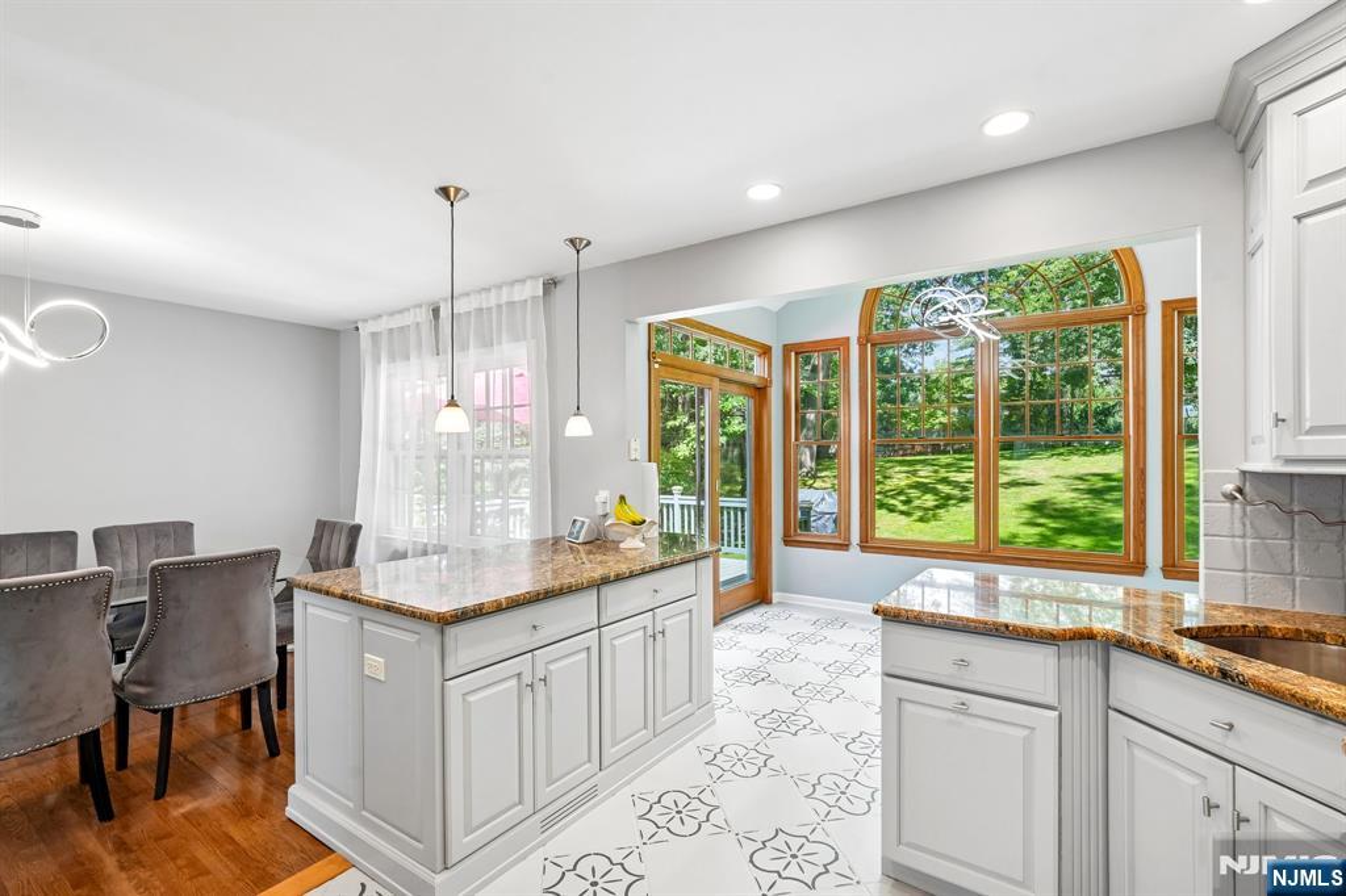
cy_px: 448
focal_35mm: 16
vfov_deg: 73.7
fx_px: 598
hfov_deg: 96.8
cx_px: 673
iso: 320
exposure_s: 1/30
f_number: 8
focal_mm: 16
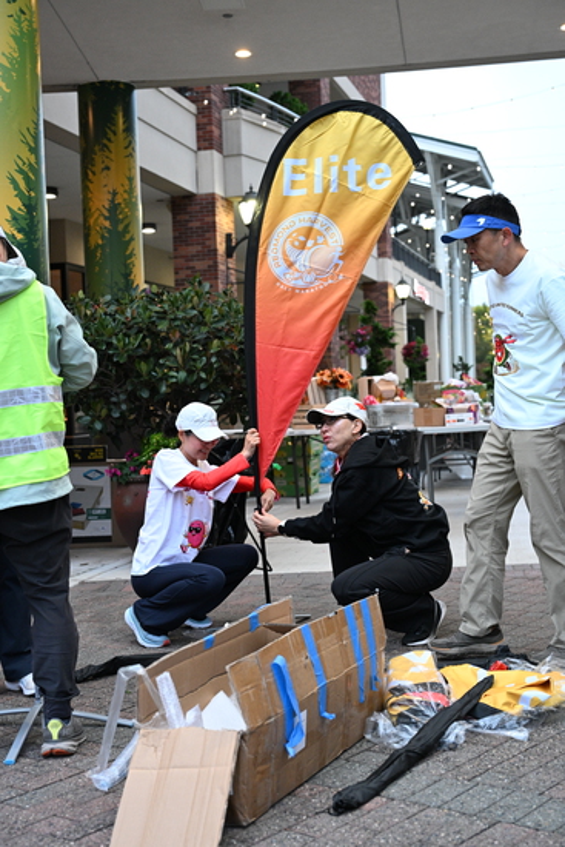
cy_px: 424
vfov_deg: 41.9
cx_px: 282
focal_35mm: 47
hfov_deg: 28.7
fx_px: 1106
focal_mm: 47
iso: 3200
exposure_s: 1/320
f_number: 4
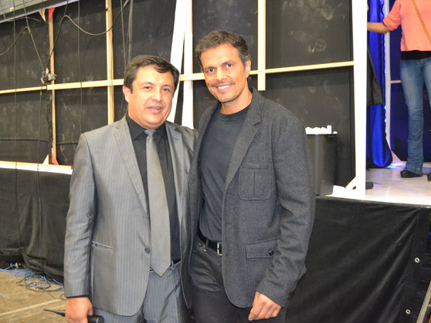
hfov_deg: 43.8
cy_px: 159
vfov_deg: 33.6
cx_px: 199
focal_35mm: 43
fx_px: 536
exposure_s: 1/60
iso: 2800
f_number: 4
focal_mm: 26
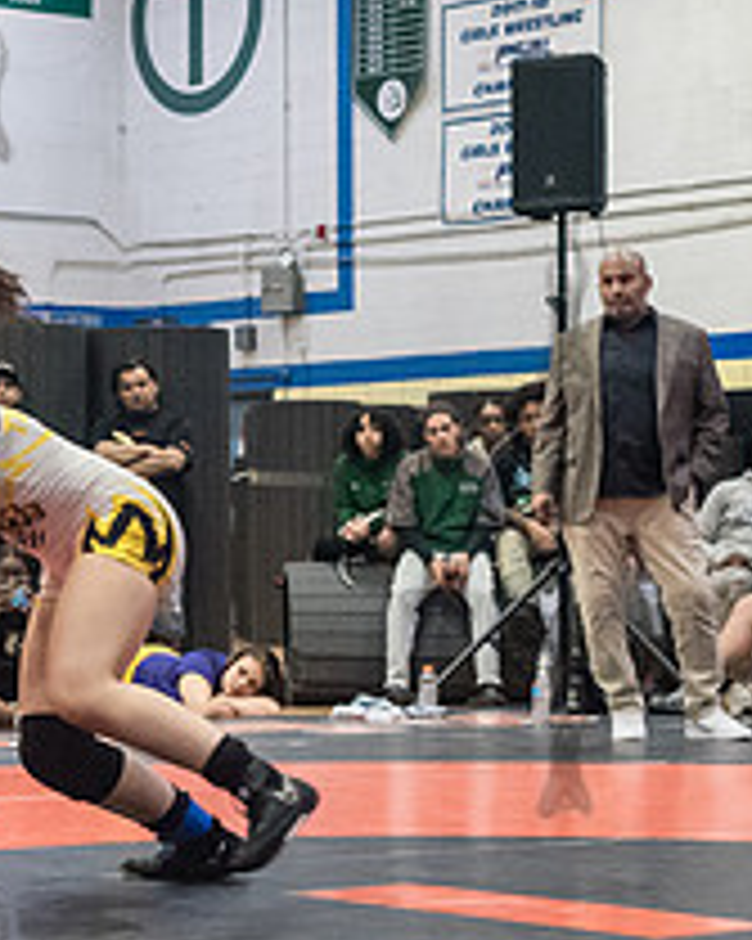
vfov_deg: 16.3
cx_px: 144
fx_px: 3285
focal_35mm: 118
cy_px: 524
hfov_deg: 13.0
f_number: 3.5
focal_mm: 35
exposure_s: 1/400
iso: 6400
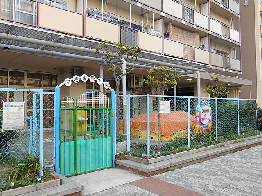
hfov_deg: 58.4
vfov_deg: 45.4
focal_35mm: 31
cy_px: 98
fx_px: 235
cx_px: 131
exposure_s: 1/80
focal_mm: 5.5
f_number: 3.6
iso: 80
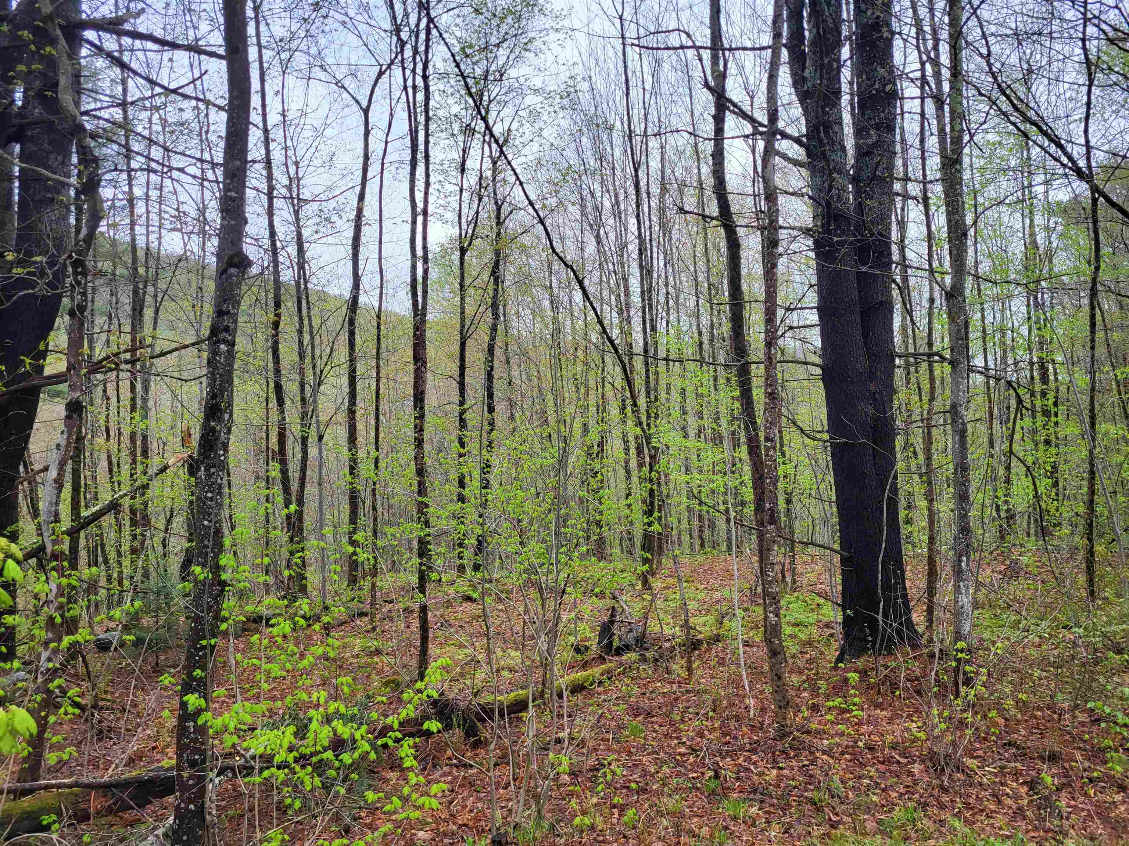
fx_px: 848
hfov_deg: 67.3
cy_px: 423
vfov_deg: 53.1
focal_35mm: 26
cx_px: 564
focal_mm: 5.4
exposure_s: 1/444
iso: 40
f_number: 1.8
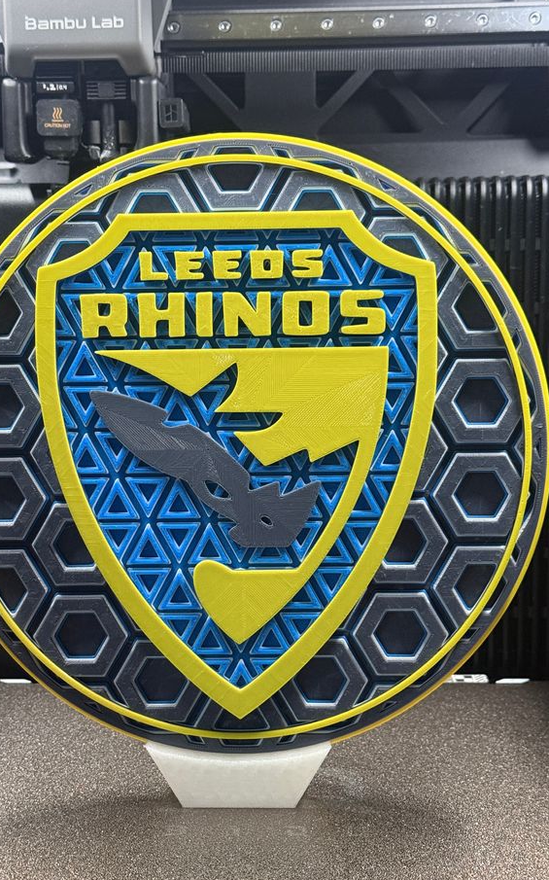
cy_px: 478
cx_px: 256
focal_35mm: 60
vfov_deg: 34.0
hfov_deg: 21.6
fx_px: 1437
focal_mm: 6.76
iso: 250
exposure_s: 1/41
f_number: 1.78
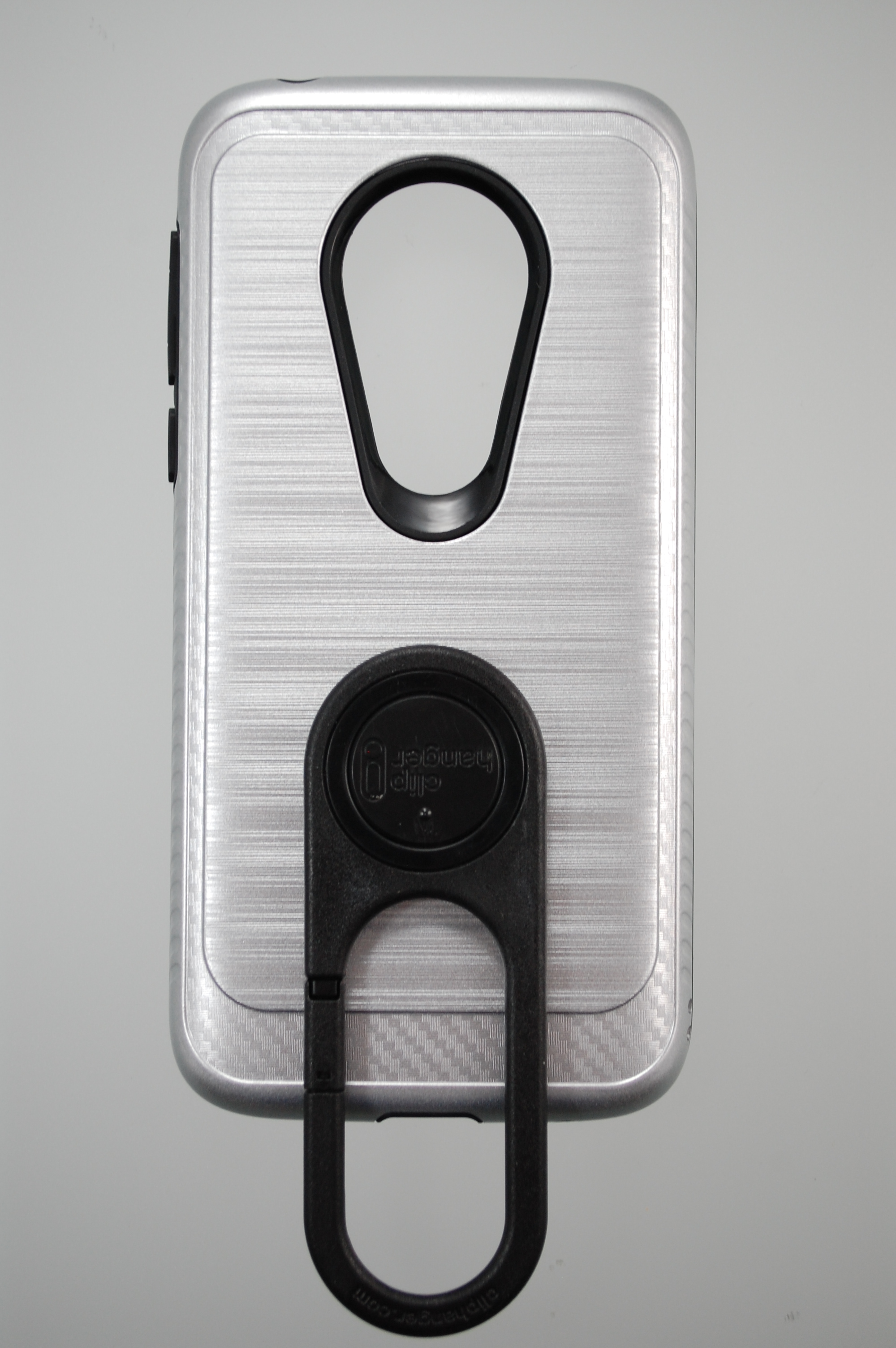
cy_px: 674
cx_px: 448
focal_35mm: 54
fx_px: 2020
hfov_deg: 25.0
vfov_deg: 36.9
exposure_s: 1/80
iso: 400
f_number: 5.3
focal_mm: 36
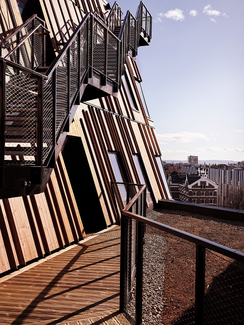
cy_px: 162
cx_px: 122
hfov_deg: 39.7
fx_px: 338
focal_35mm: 36
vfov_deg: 51.4
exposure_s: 1/800
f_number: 8
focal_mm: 45
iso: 400
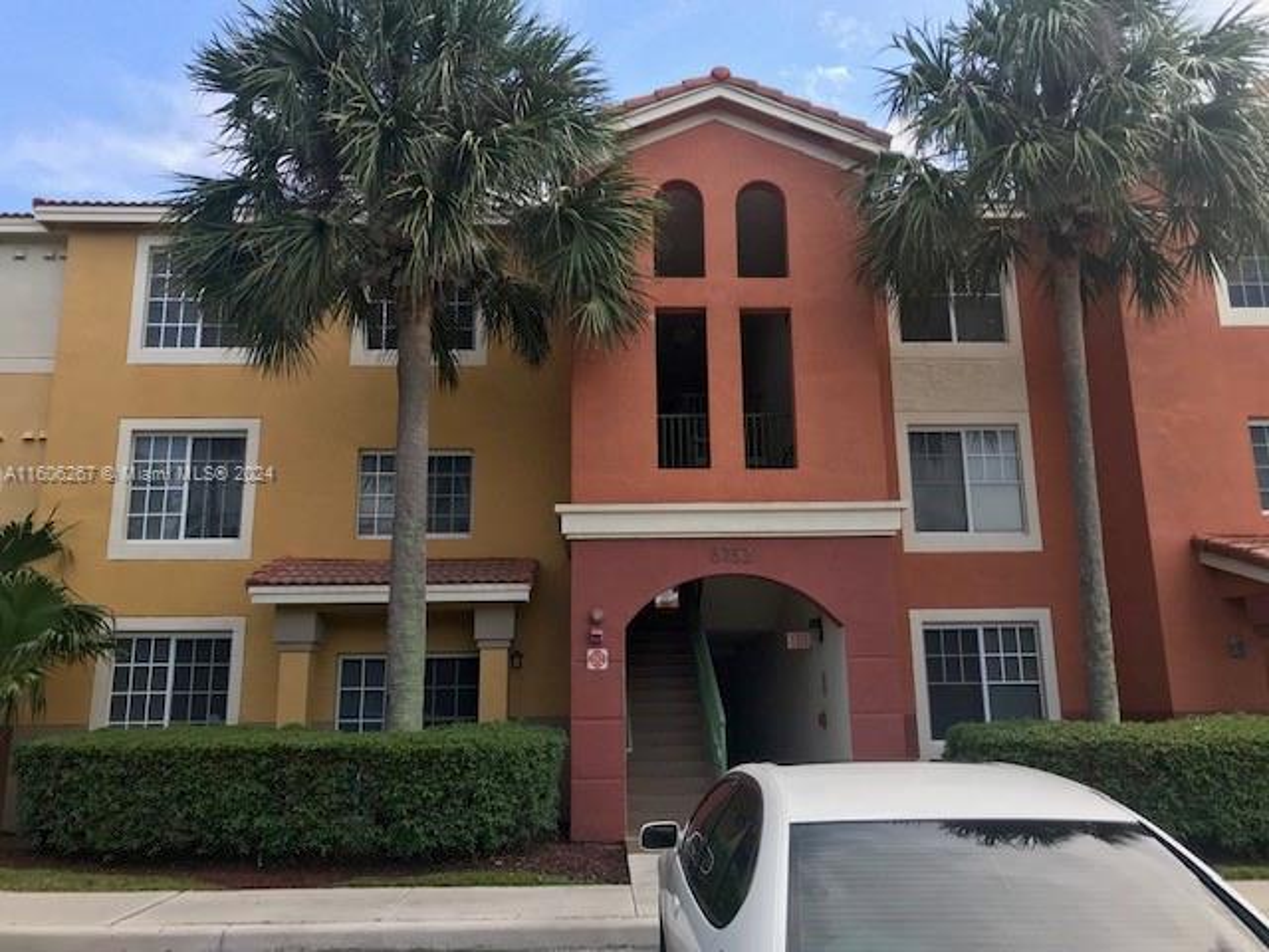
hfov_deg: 63.4
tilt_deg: +13.0
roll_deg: +0.8
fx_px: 1026
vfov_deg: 49.7
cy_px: 476
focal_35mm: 28
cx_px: 634
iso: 20
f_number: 1.8
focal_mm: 3.99
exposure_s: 1/643
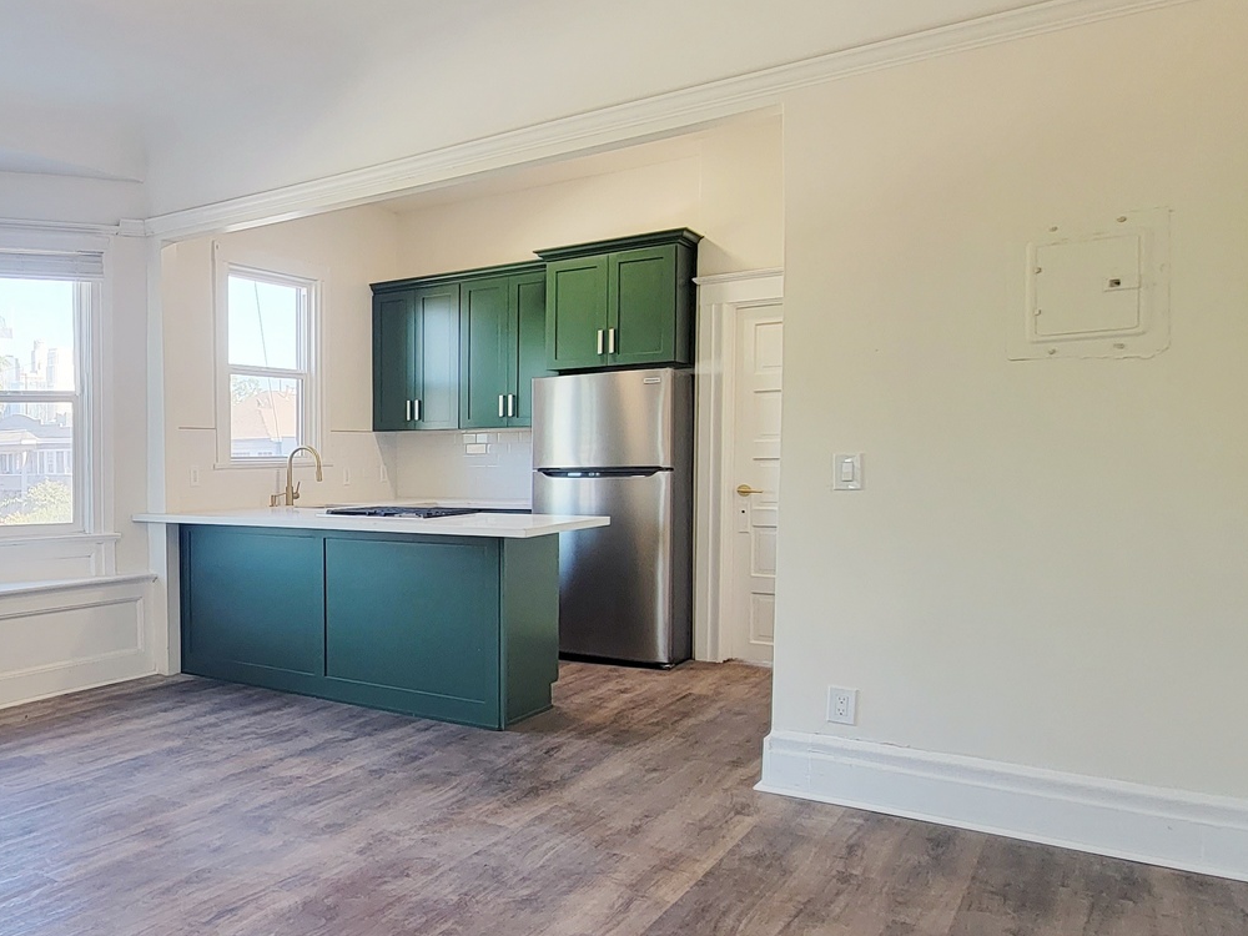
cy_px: 514
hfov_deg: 57.4
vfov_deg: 53.0
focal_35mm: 26
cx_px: 115
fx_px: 937
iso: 64
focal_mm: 2.2
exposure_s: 1/60
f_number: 2.2
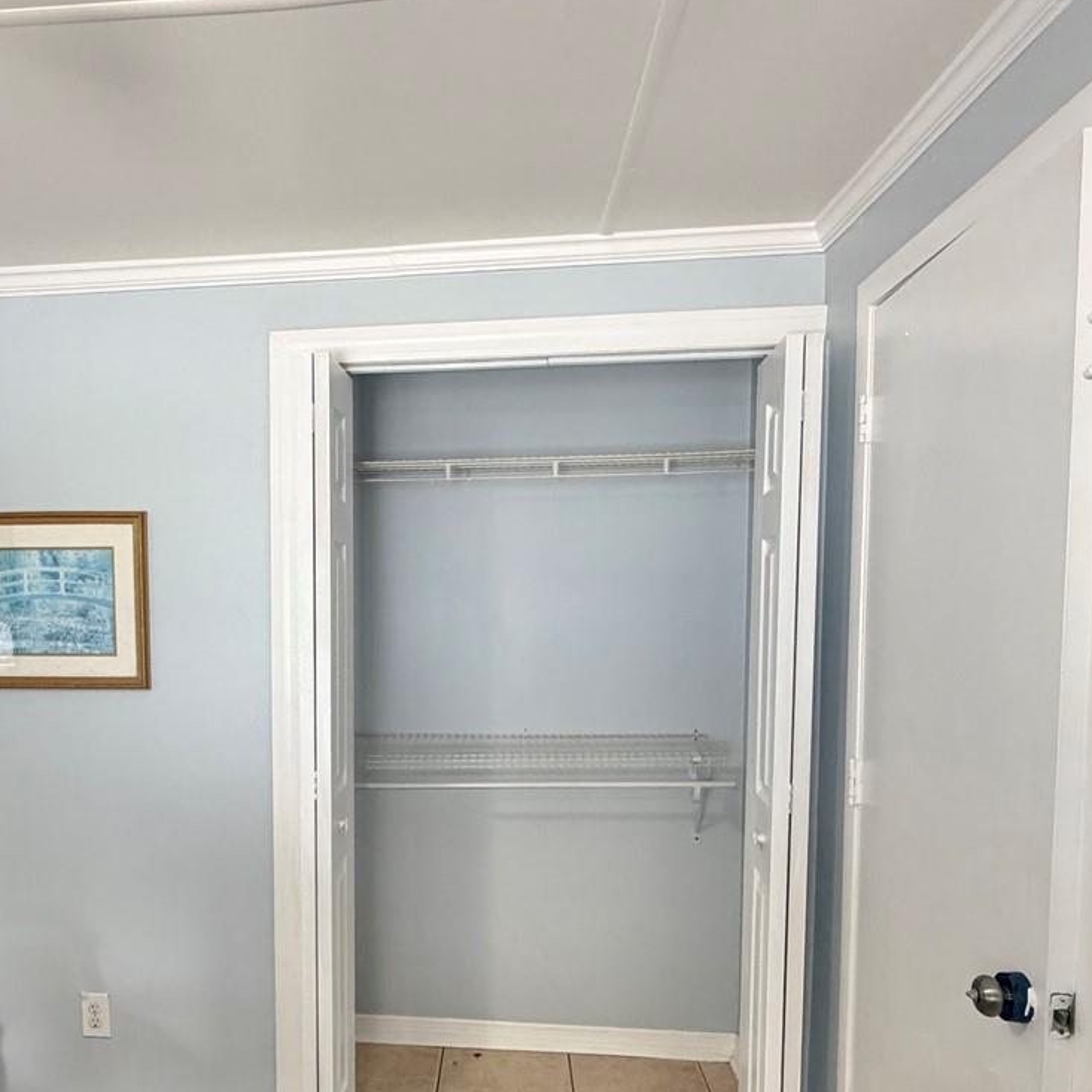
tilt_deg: -3.7
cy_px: 657
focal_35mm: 27
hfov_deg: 58.1
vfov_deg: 58.6
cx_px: 393
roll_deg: +0.4
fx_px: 964
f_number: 2.2
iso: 320
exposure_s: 1/121
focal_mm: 2.22
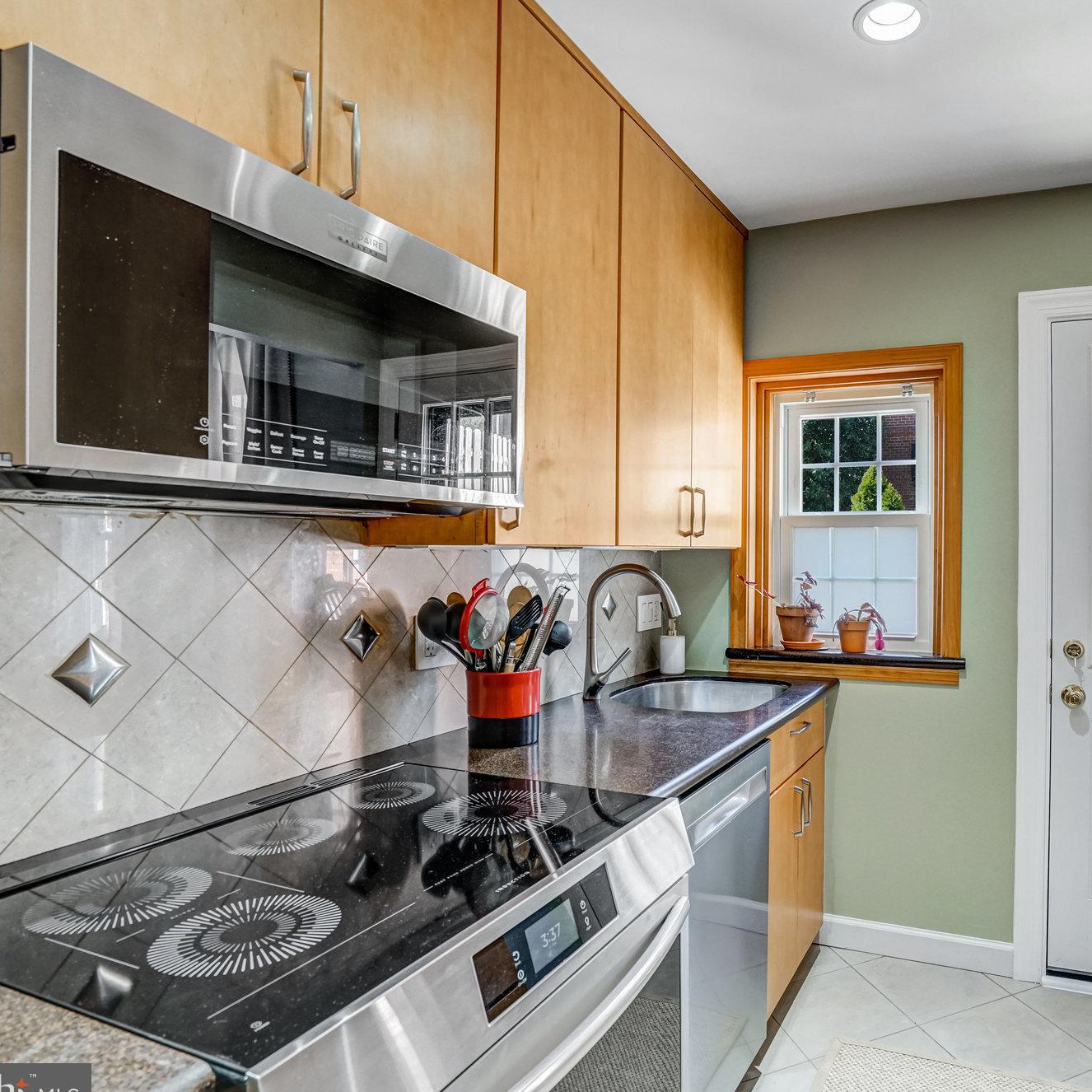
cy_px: 561
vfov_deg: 72.1
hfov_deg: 69.5
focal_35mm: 21
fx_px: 749
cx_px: 752
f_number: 8
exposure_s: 1/40
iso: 1250
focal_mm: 16
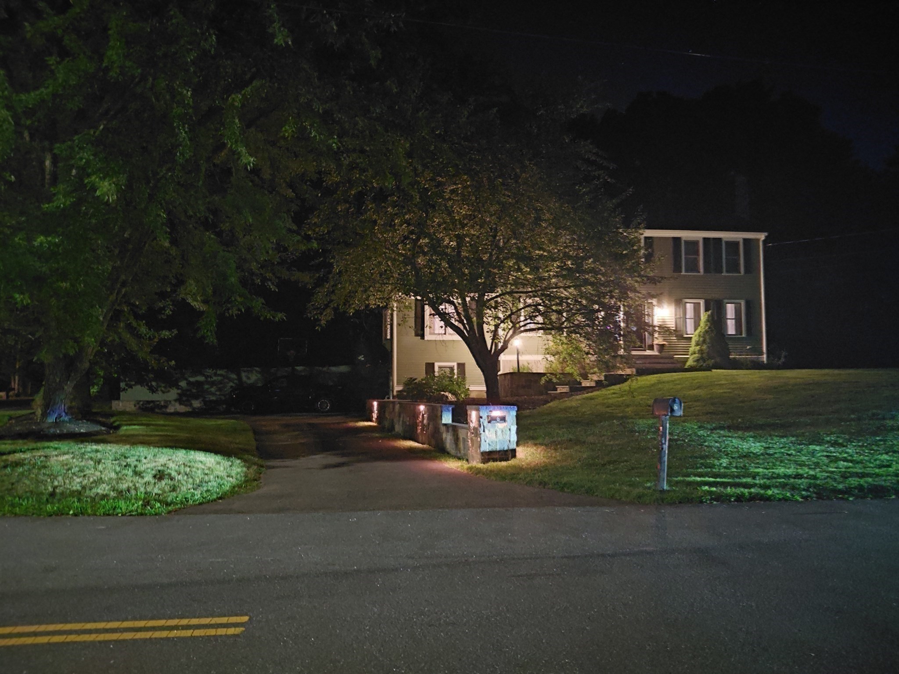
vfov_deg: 54.9
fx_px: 649
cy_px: 337
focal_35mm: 25
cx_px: 450
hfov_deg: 69.4
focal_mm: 4.69
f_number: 1.8
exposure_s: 1/4
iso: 2000
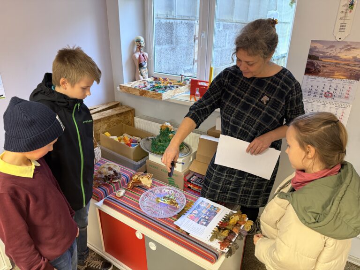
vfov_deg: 56.8
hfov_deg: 71.6
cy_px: 135
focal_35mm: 24
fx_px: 250
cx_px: 180
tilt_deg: -23.8
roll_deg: -1.6
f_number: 1.78
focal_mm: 6.76
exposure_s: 1/50
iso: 400
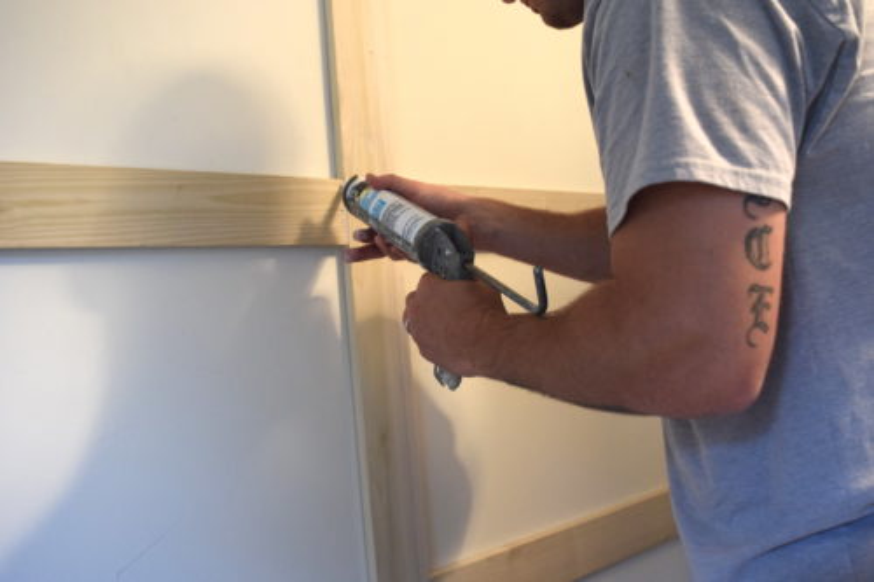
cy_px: 291
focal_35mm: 33
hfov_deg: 57.2
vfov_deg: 39.9
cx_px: 437
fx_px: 801
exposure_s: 1/10
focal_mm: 22
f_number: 5
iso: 1600
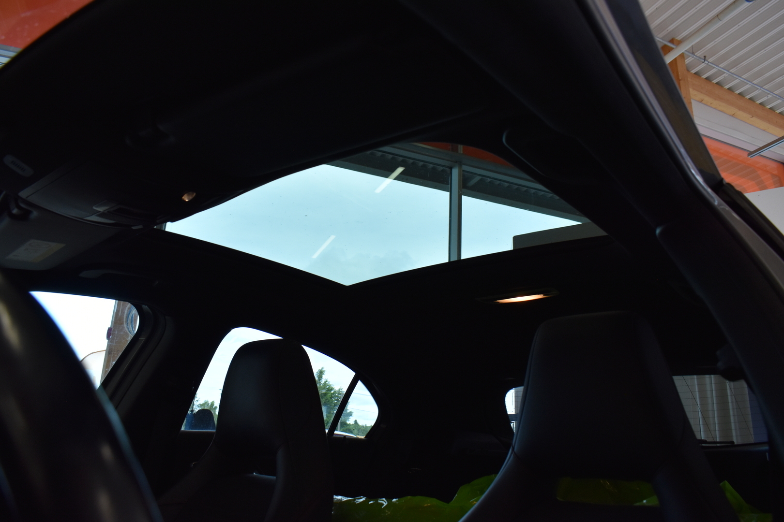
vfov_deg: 47.9
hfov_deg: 67.4
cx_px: 392
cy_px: 261
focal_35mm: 27
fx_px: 588
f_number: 6.7
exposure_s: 1/180
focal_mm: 18
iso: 400
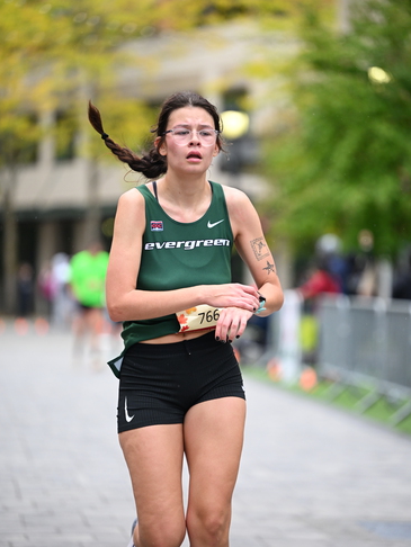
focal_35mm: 174
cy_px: 288
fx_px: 2752
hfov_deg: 8.5
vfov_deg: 11.4
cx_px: 206
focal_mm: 160
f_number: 2.8
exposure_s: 1/2000
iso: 1250
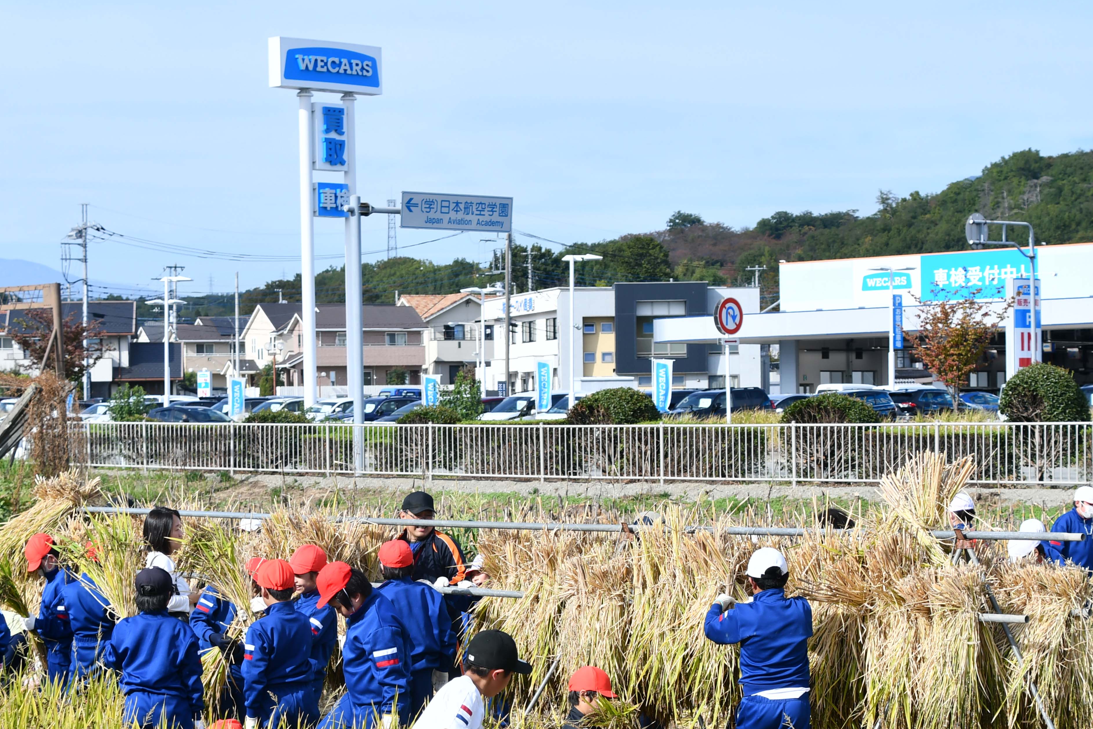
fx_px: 2702
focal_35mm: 89
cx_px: 600
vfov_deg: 15.3
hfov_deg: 22.9
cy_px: 490
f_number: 6.3
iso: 100
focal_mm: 40
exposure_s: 1/500
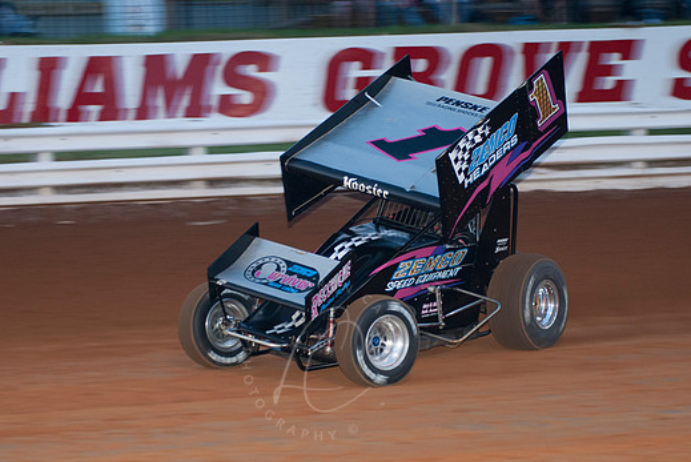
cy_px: 236
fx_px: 2574
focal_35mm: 134
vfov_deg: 10.3
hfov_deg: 15.3
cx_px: 321
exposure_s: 1/320
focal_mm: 80
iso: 250
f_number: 3.2
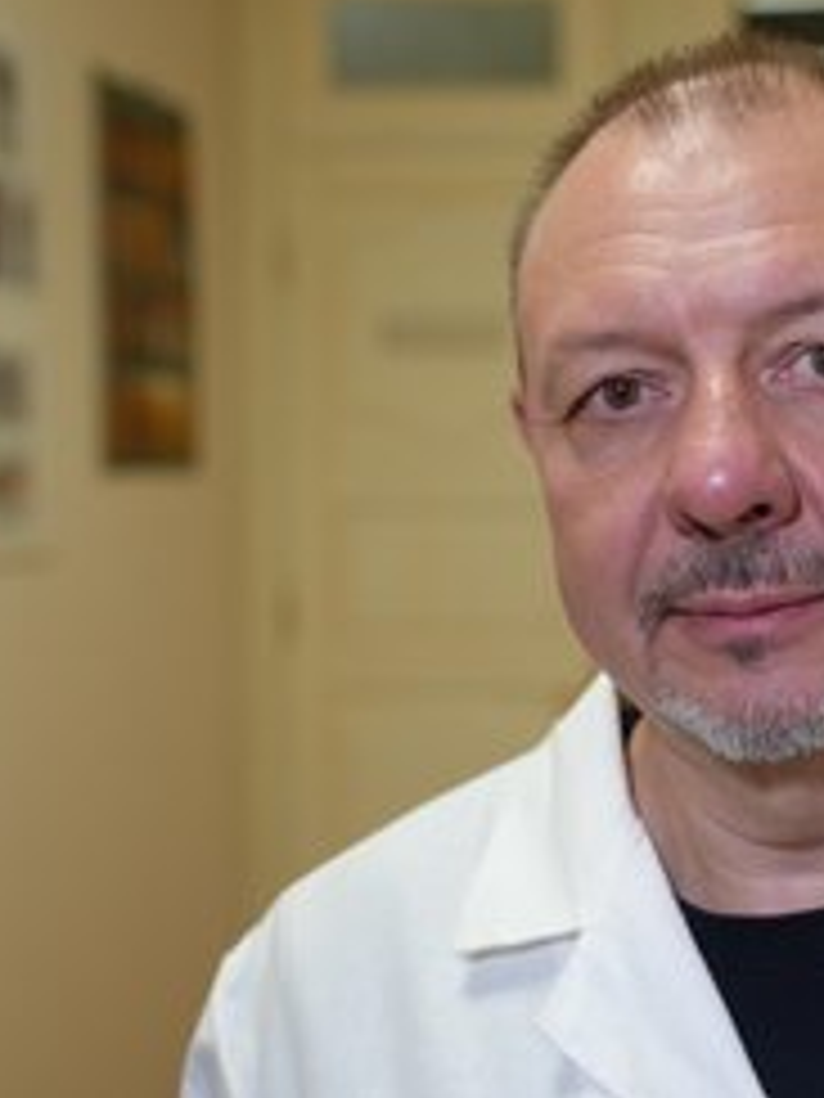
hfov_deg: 19.5
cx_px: 743
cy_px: 502
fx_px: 2349
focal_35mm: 74
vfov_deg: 26.3
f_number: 4
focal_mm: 47
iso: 1600
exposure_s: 1/160
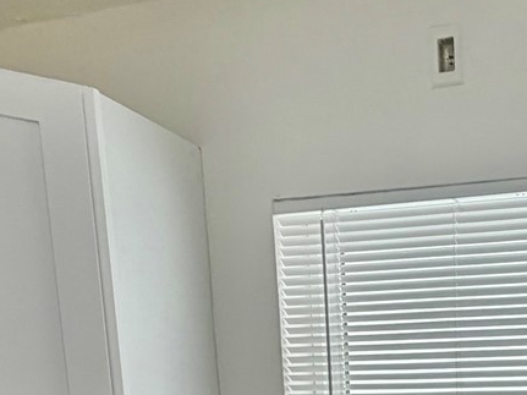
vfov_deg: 22.1
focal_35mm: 52
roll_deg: +0.4
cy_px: 622
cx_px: 583
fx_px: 791
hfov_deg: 32.3
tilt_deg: -11.4
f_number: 2.2
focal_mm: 2.22
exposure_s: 1/120
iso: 160
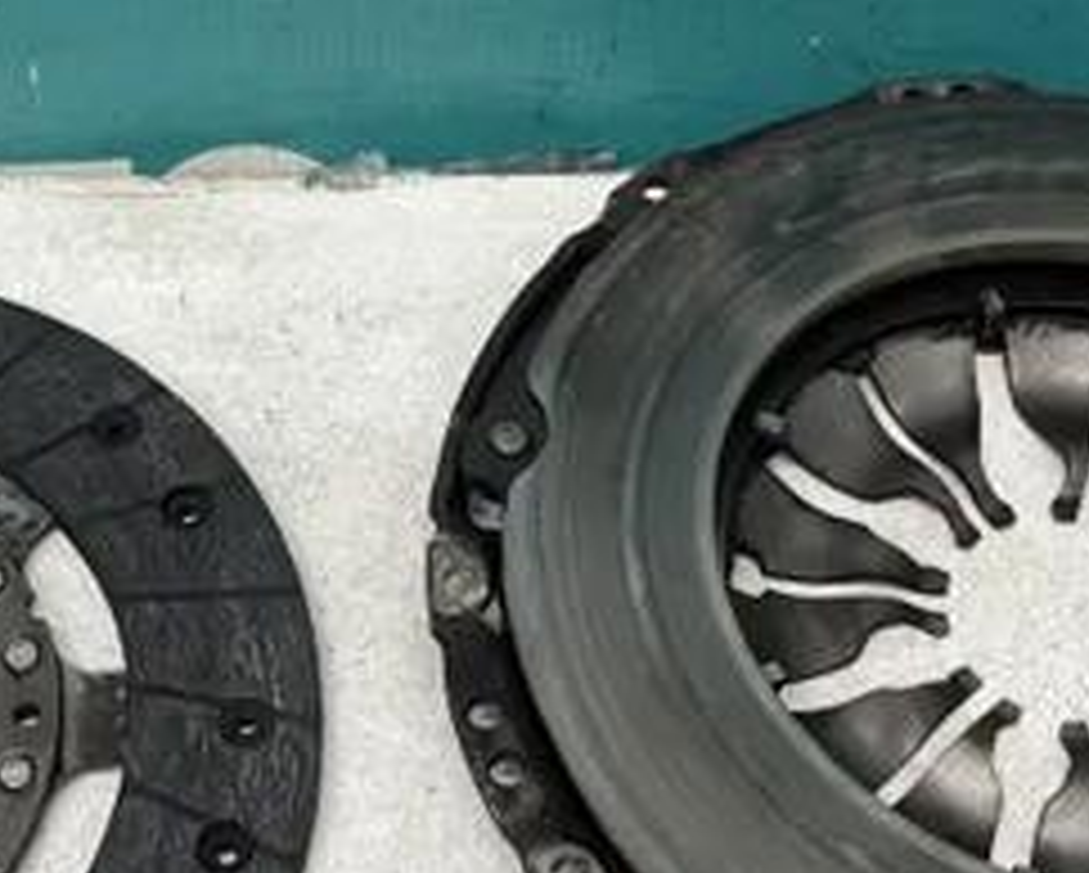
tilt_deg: -54.2
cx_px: 400
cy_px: 428
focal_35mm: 67
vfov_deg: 22.8
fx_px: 2161
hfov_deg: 28.2
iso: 64
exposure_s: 1/50
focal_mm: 4.2
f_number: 1.6
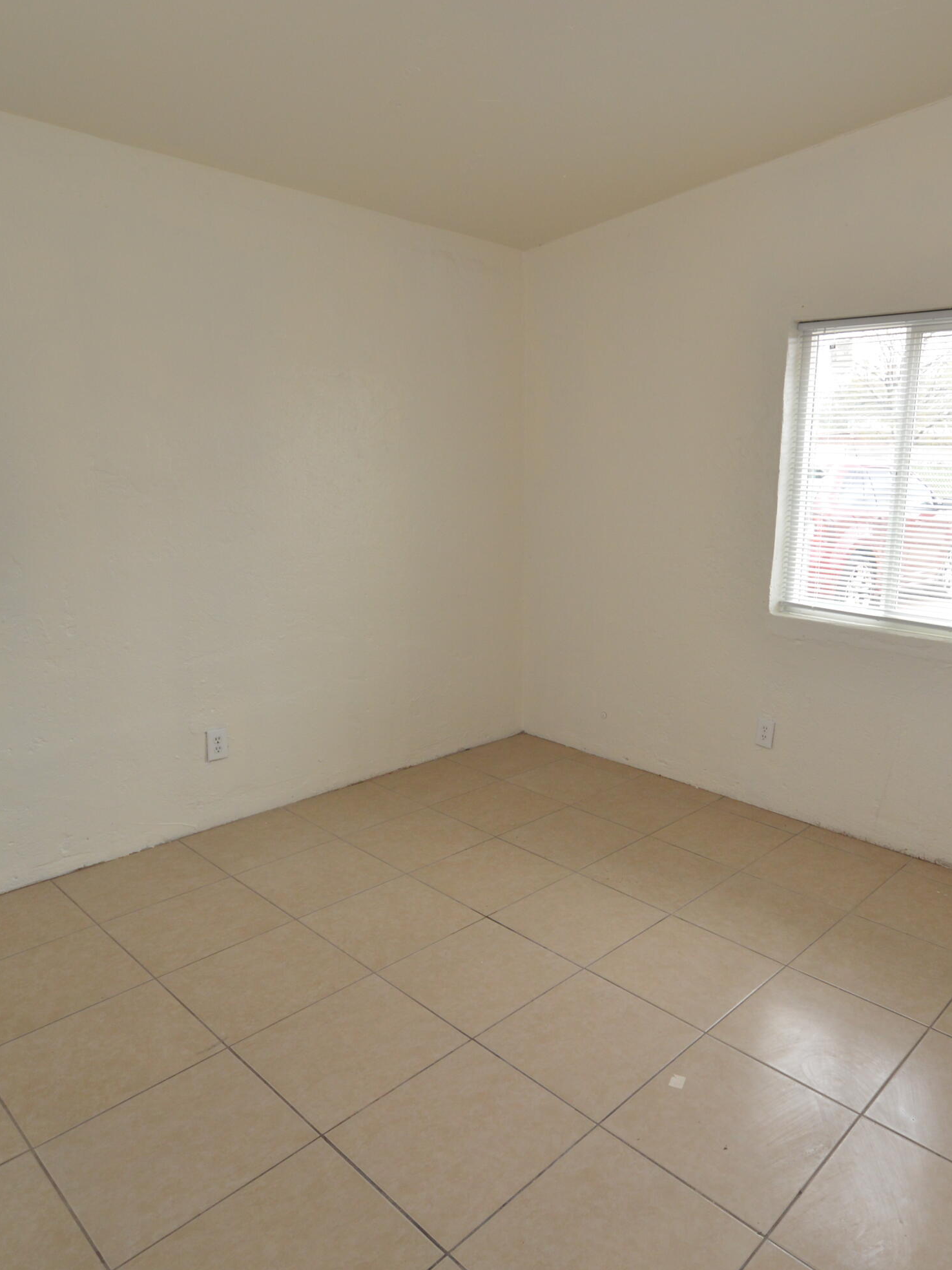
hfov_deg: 60.0
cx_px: 614
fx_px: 807
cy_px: 628
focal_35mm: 22
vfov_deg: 76.4
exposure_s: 1/125
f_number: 5.6
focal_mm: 10
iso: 400
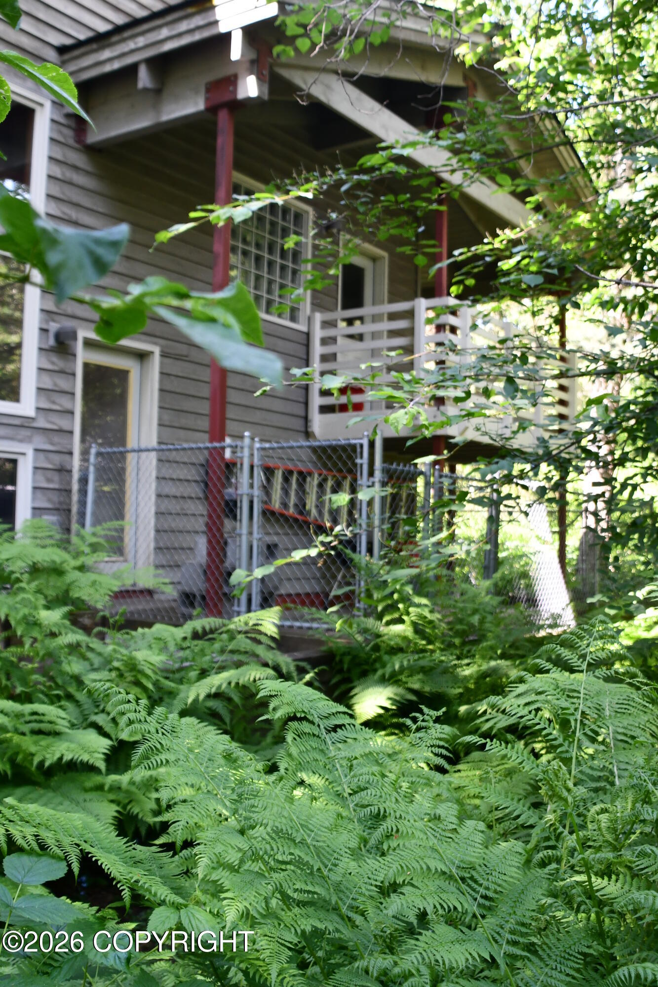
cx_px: 329
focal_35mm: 36
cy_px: 494
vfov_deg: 53.1
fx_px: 987
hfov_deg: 36.9
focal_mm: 18
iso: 560
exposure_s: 1/250
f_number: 3.5
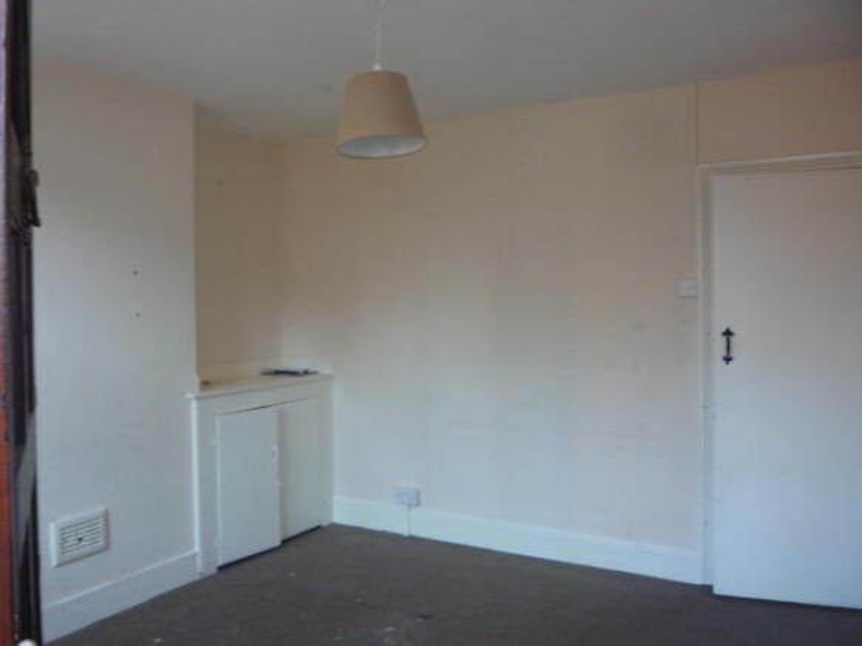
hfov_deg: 60.0
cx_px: 431
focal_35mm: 30
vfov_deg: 46.8
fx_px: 747
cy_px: 323
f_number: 3.3
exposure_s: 1/30
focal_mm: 5.2
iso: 200
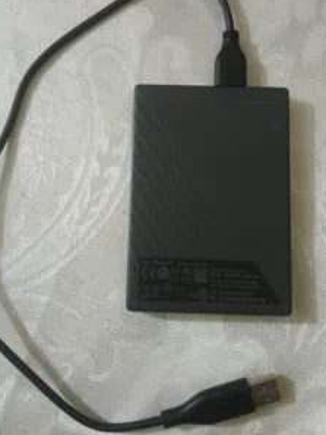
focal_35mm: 35
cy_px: 190
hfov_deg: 40.7
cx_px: 155
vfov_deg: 52.5
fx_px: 439
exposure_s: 1/25
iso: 250
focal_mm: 3.98
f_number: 1.8
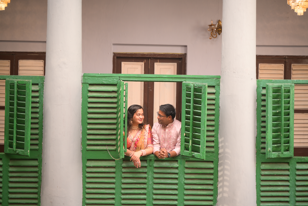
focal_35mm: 75
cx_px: 154
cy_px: 103
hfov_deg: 27.0
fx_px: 642
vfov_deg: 18.2
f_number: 2.8
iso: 250
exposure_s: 1/125
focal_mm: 75
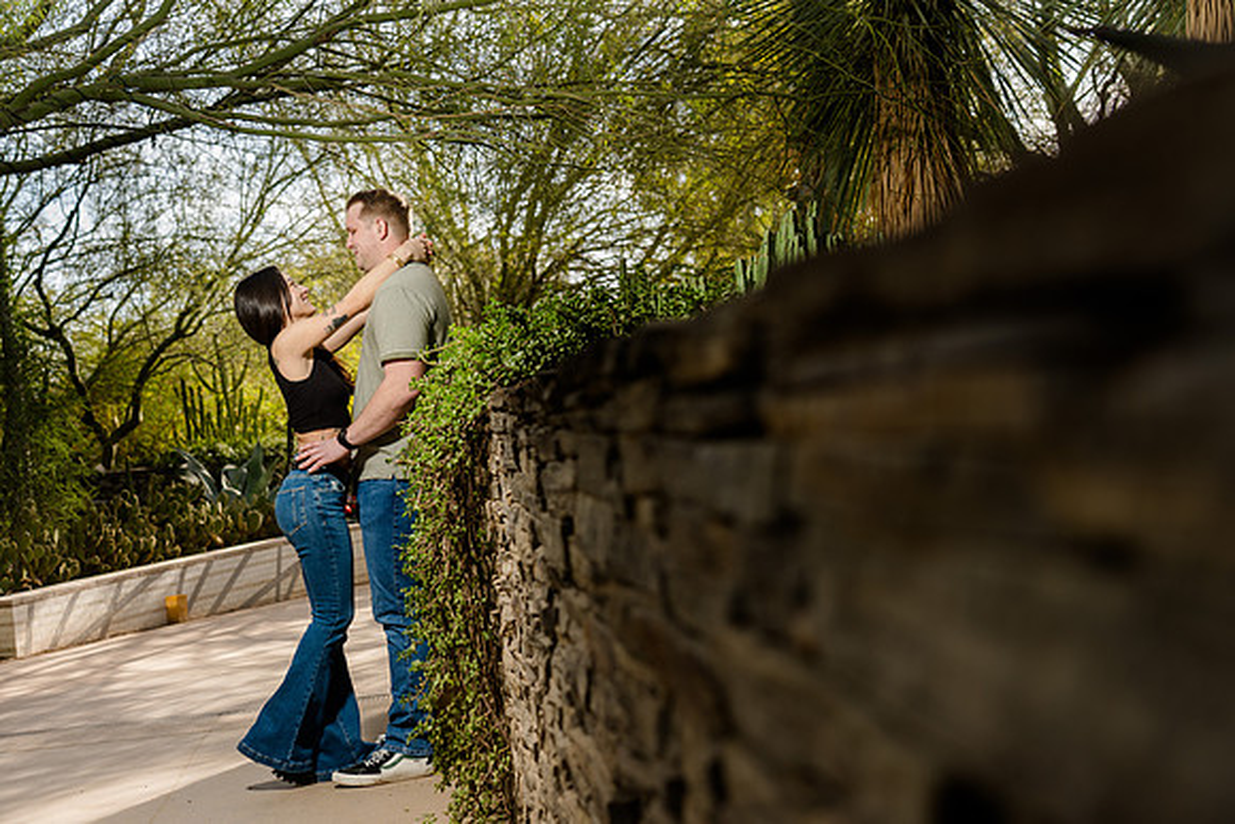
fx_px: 1510
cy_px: 412
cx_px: 618
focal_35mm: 44
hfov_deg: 44.5
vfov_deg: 30.5
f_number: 4
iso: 50
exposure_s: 1/125
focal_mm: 44
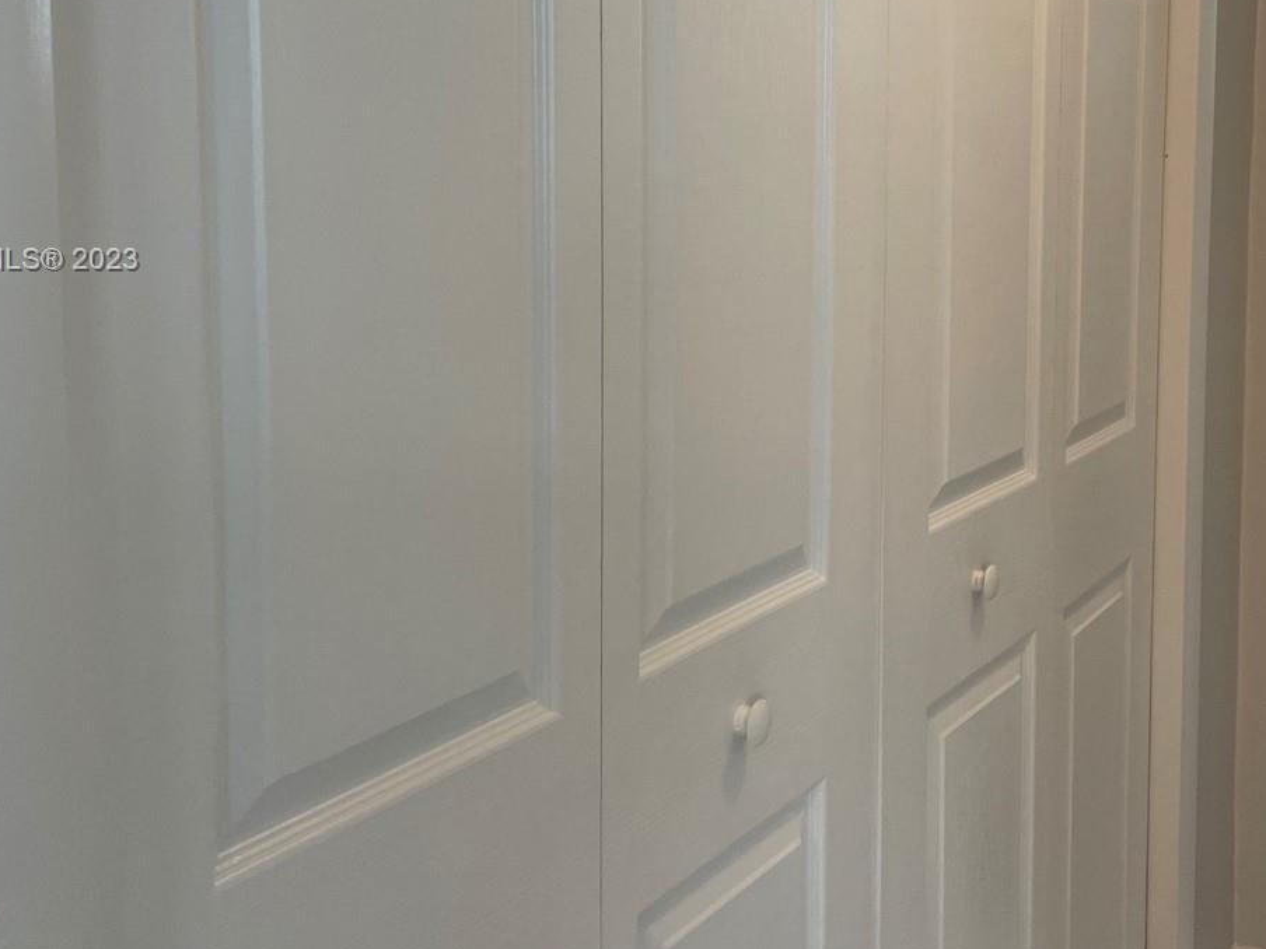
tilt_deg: -5.6
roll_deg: +0.0
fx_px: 1682
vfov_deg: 31.1
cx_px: 811
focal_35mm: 46
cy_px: 262
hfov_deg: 40.9
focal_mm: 4.2
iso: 80
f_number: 1.6
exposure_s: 1/60
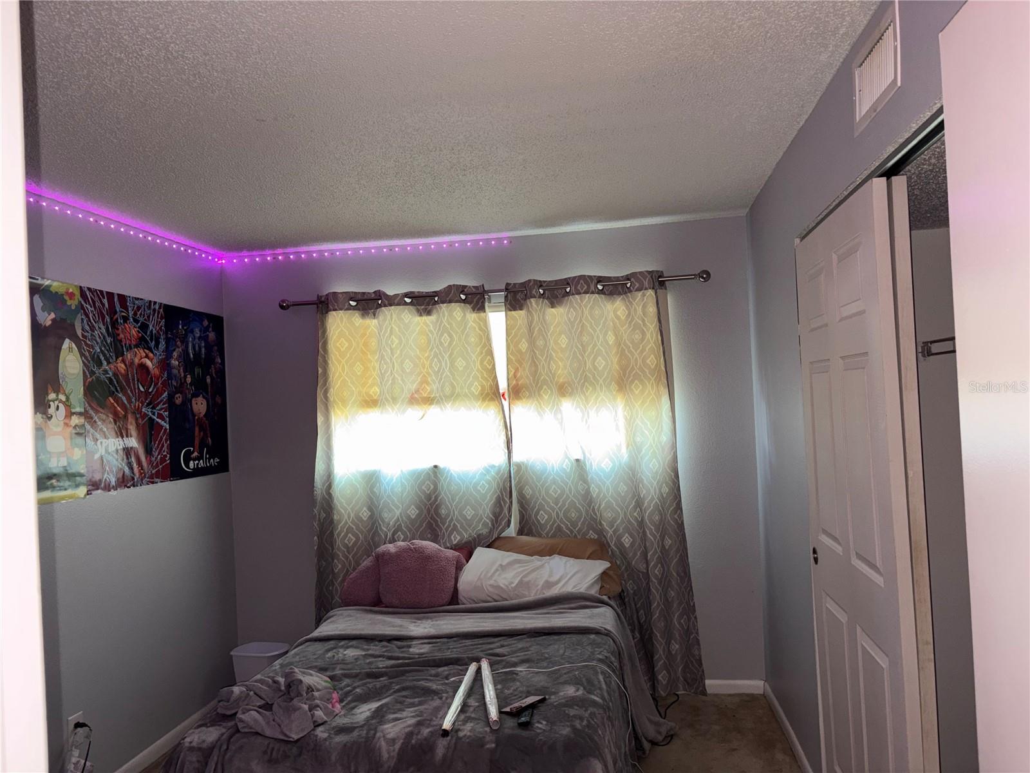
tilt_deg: +0.8
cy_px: 386
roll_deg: +3.8
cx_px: 515
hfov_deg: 67.3
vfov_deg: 53.1
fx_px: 774
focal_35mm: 26
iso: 100
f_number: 1.6
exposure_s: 1/12
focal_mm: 5.96
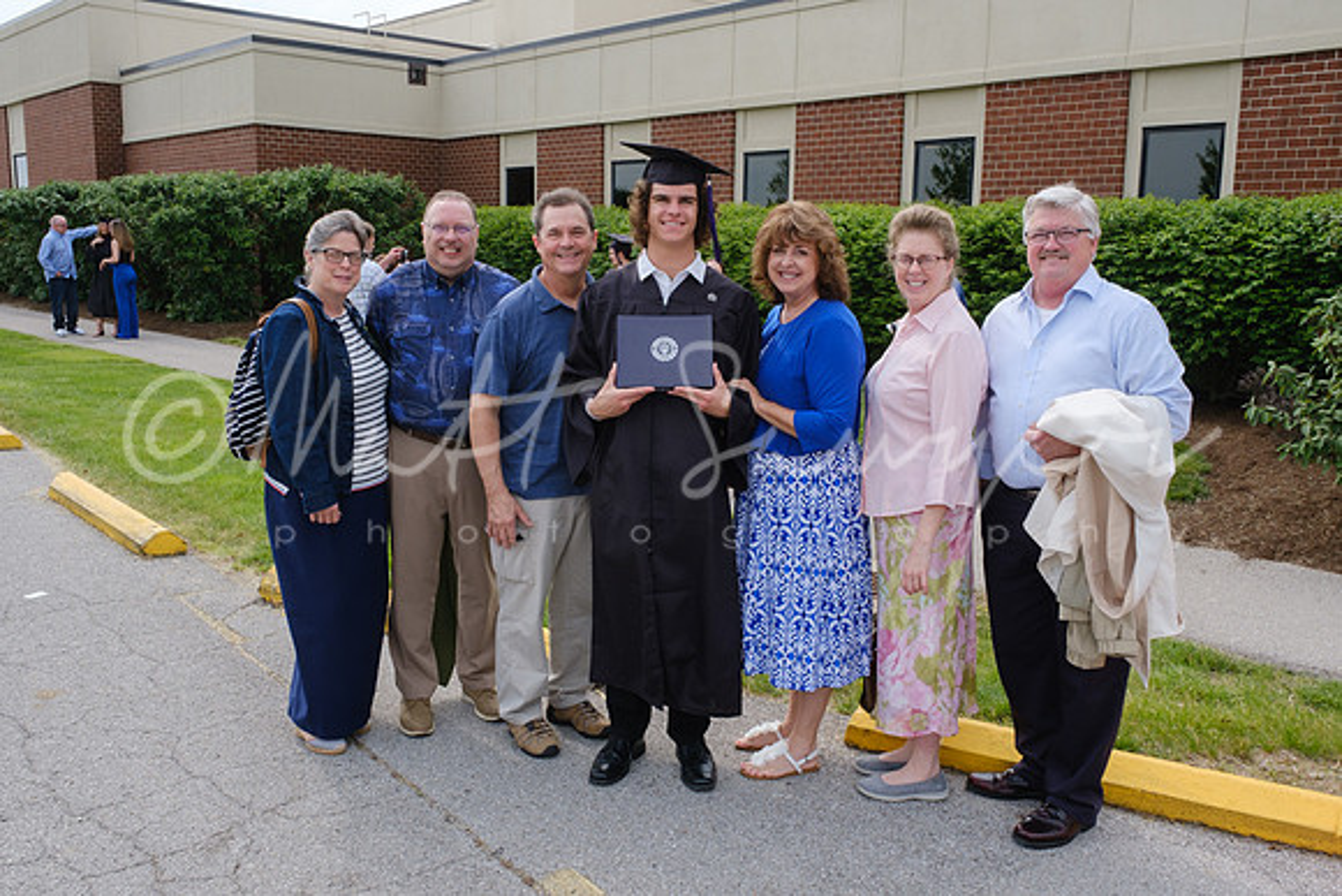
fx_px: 1156
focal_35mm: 31
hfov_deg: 60.3
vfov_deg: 42.3
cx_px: 671
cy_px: 448
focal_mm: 20.6
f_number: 14
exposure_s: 1/250
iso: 400
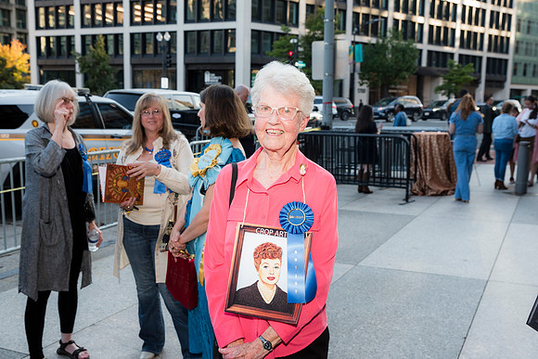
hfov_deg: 48.0
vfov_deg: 33.1
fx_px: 604
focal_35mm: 40
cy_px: 180
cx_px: 269
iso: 800
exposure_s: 1/250
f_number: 5.6
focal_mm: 38
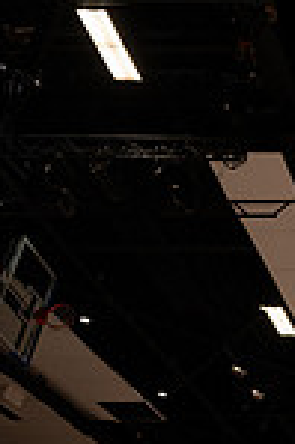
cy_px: 502
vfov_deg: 26.1
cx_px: 559
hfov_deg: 15.8
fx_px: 875
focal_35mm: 71
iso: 80
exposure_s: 1/100
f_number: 5
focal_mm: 14
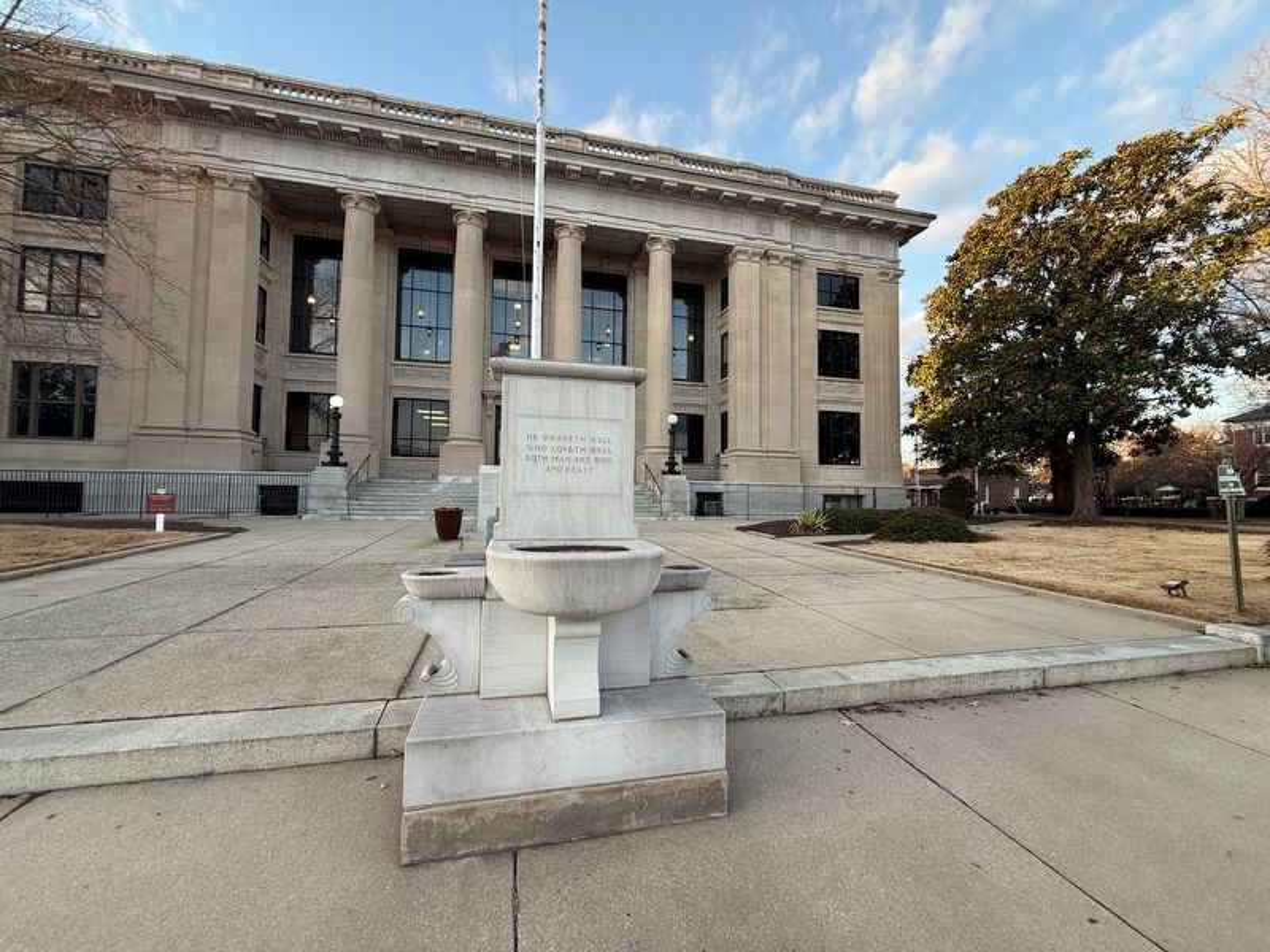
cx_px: 635
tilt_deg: +4.3
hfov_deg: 102.1
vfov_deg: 85.7
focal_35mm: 14
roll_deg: -0.4
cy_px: 476
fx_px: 514
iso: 50
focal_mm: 2.22
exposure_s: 1/132
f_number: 2.2
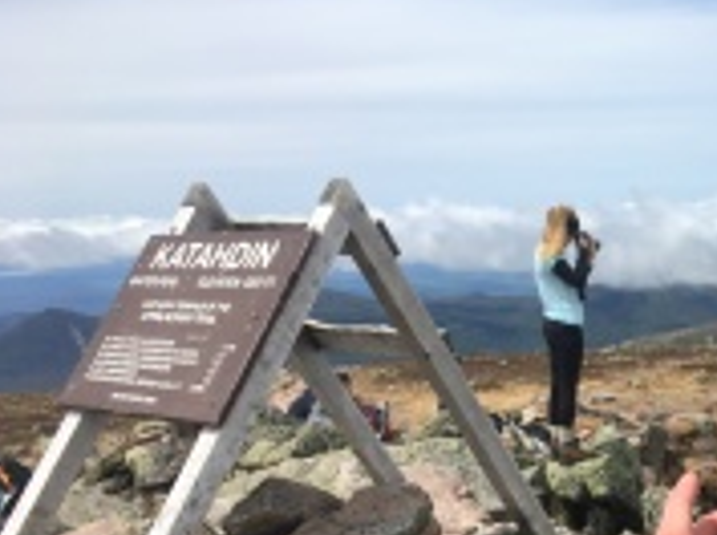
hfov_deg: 30.0
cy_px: 494
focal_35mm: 60
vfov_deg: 23.6
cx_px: 721
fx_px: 1240
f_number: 2.2
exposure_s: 1/1876
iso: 25
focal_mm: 4.15
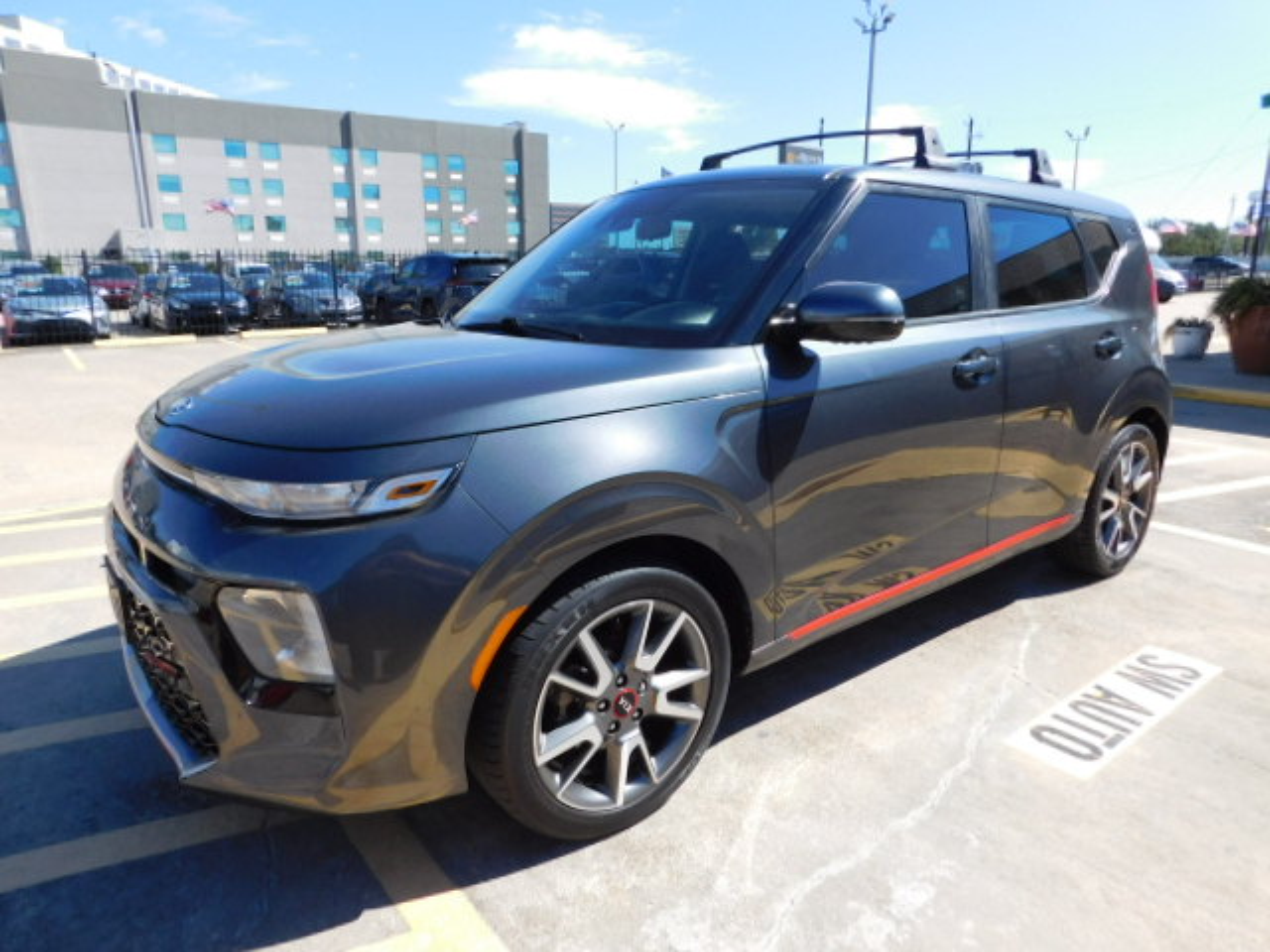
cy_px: 476
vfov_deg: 58.9
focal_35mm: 23
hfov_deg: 73.9
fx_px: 844
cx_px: 635
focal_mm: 4
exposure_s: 1/1000
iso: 125
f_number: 3
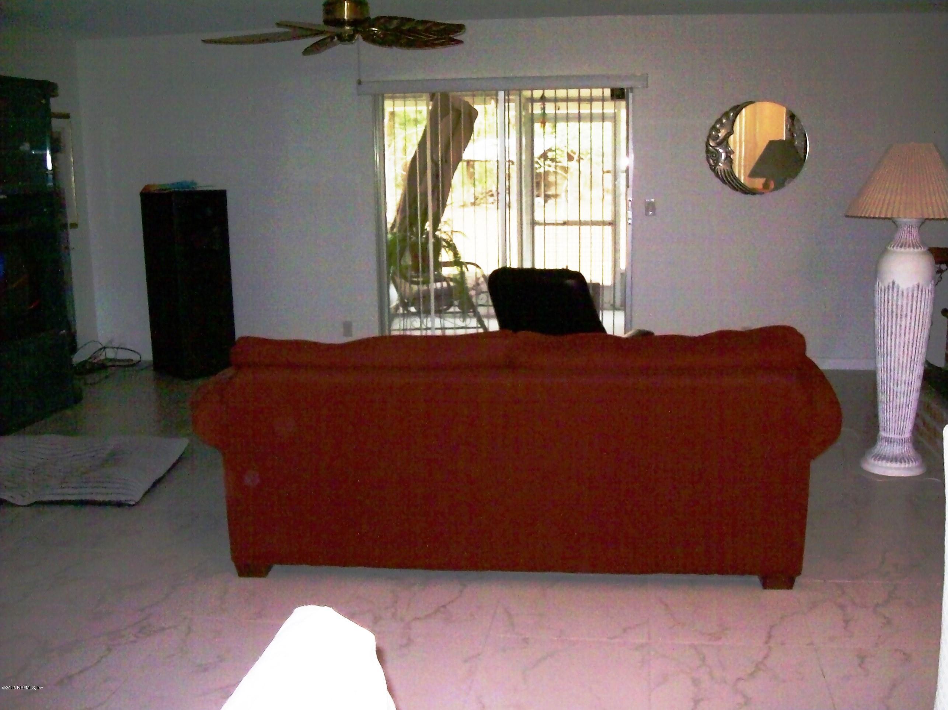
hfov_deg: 51.4
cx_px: 474
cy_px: 355
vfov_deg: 39.6
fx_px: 986
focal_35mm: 36
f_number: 2.7
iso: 160
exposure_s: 1/64
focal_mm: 6
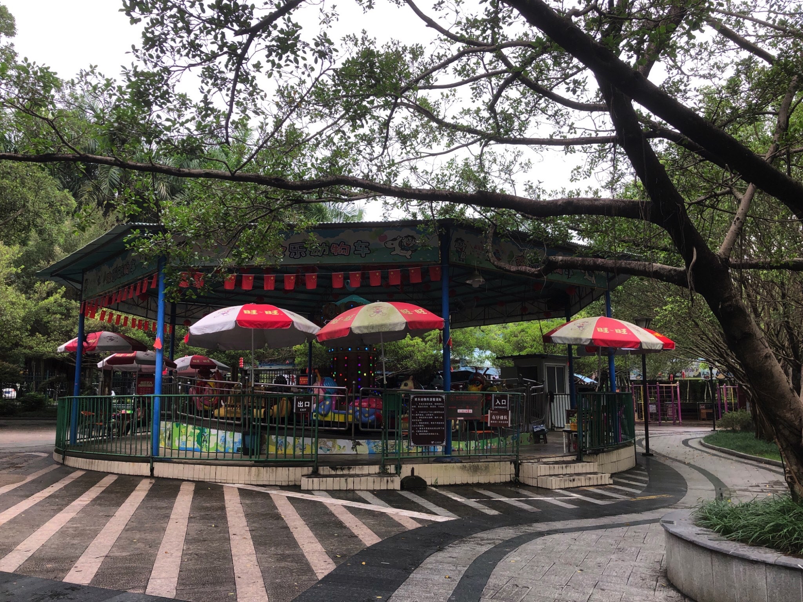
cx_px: 402
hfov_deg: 63.4
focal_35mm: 28
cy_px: 301
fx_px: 650
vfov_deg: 49.7
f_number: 1.8
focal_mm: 4
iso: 20
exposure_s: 1/403
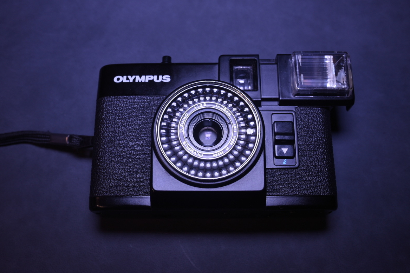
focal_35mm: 36
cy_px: 137
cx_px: 204
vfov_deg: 36.9
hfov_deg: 53.1
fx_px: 410
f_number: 10
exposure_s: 1/100
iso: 400
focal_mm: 35
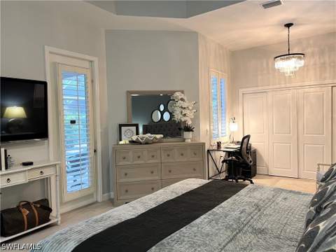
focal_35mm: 26
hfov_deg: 67.3
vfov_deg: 53.1
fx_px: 252
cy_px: 126
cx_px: 168
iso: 160
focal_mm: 5.7
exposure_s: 1/60
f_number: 1.5
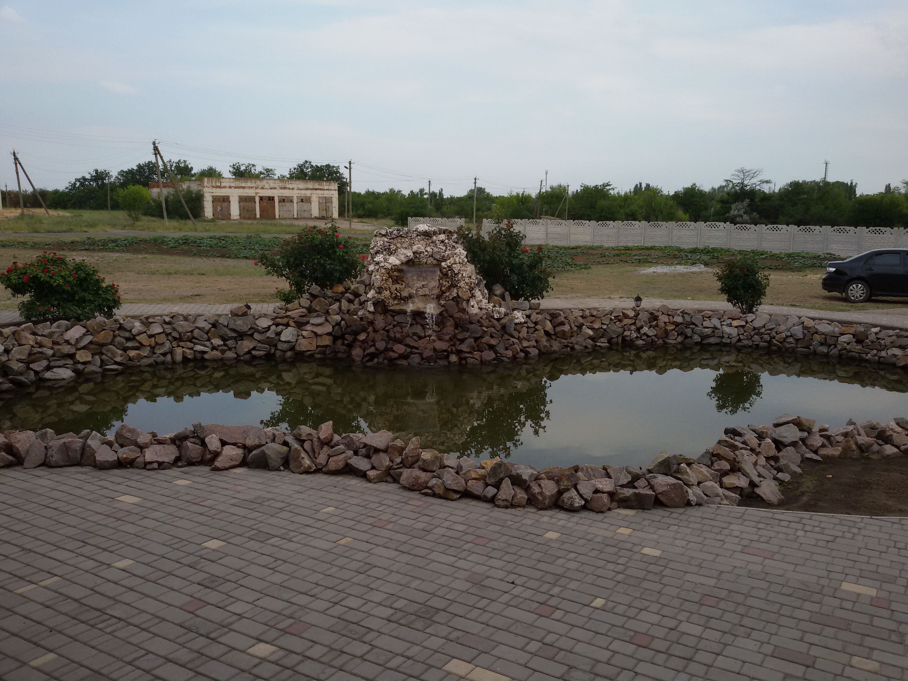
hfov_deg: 58.4
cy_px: 340
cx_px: 454
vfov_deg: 45.4
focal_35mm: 31
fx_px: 813
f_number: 2.4
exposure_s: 1/498
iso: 40
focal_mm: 2.93
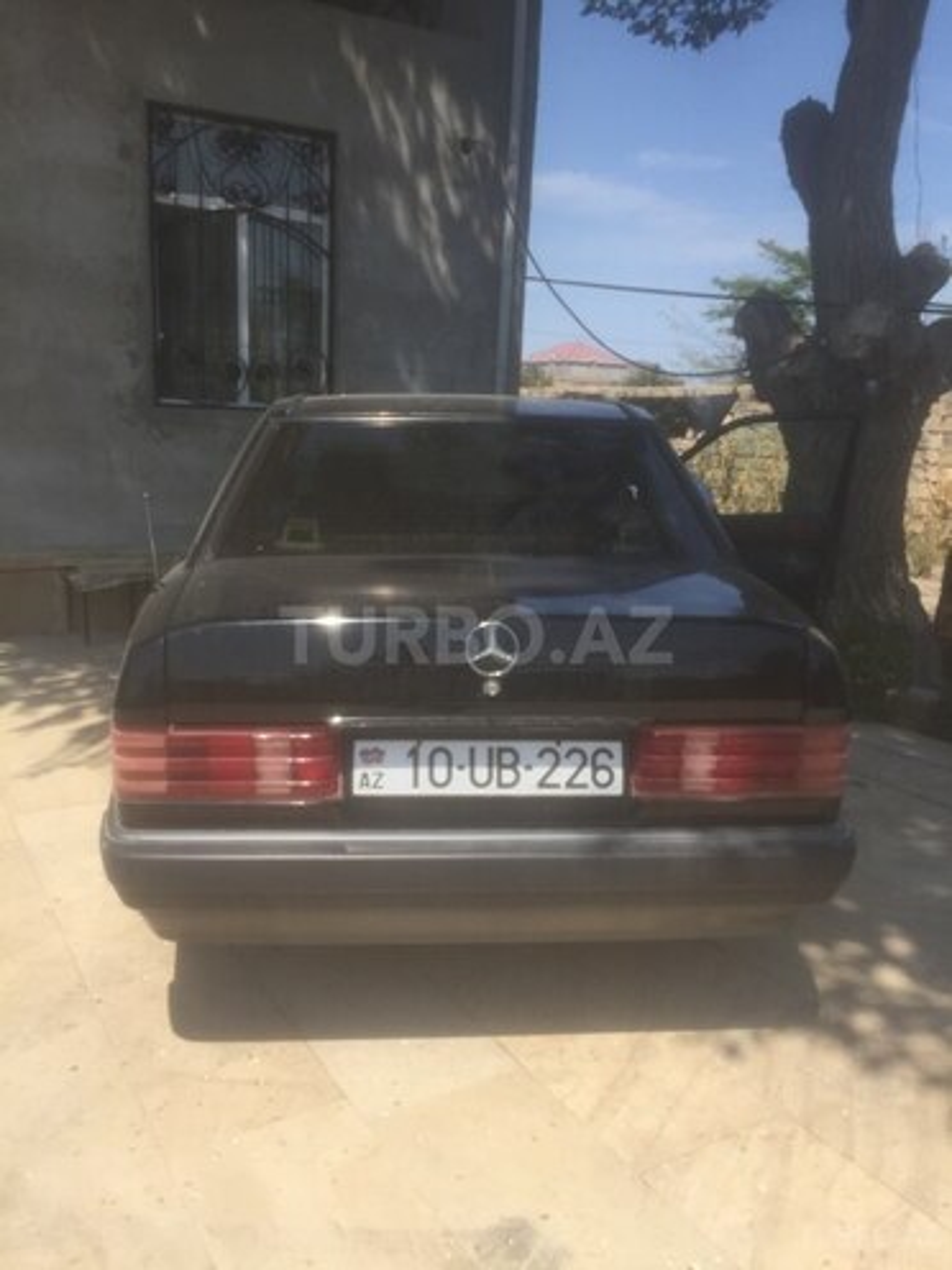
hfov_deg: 48.2
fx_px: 1063
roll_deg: -2.5
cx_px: 476
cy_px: 635
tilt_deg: -12.1
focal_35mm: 29
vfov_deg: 61.7
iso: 32
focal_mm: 4.15
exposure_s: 1/2198
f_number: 2.2
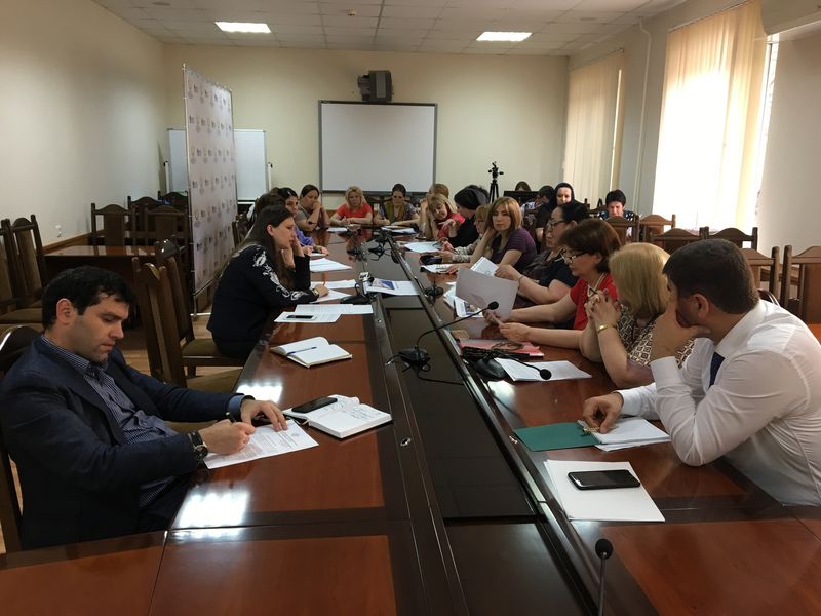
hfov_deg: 61.7
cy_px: 308
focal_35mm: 29
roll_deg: -0.4
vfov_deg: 48.2
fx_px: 688
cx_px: 410
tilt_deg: -11.4
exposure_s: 1/33
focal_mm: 4.15
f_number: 2.2
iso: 100
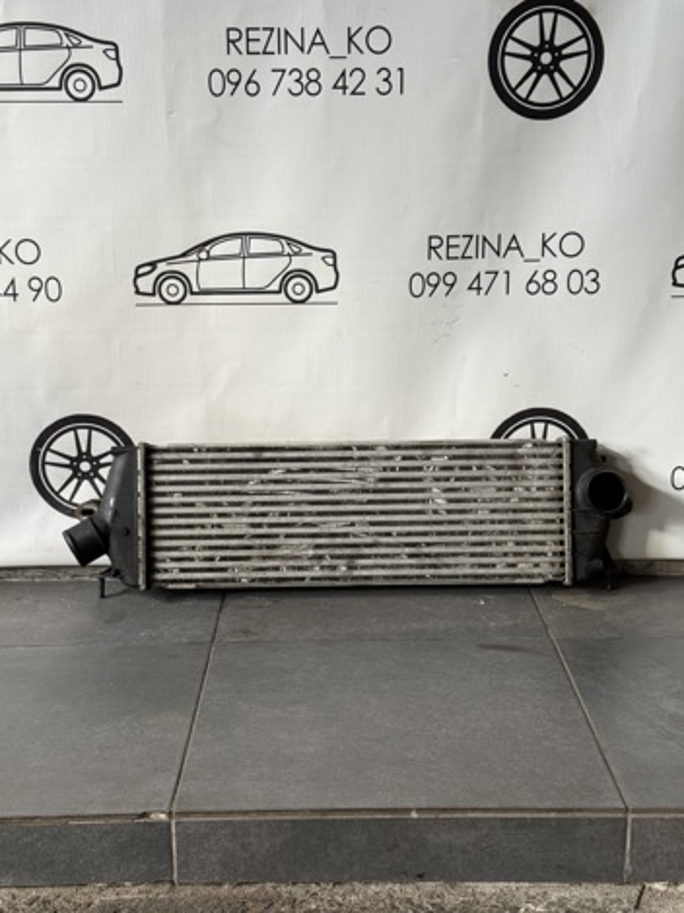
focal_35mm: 49
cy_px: 458
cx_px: 339
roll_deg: +1.5
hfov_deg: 29.6
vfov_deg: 38.9
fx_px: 1292
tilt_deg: -13.3
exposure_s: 1/60
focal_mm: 6.76
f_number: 1.78
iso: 100
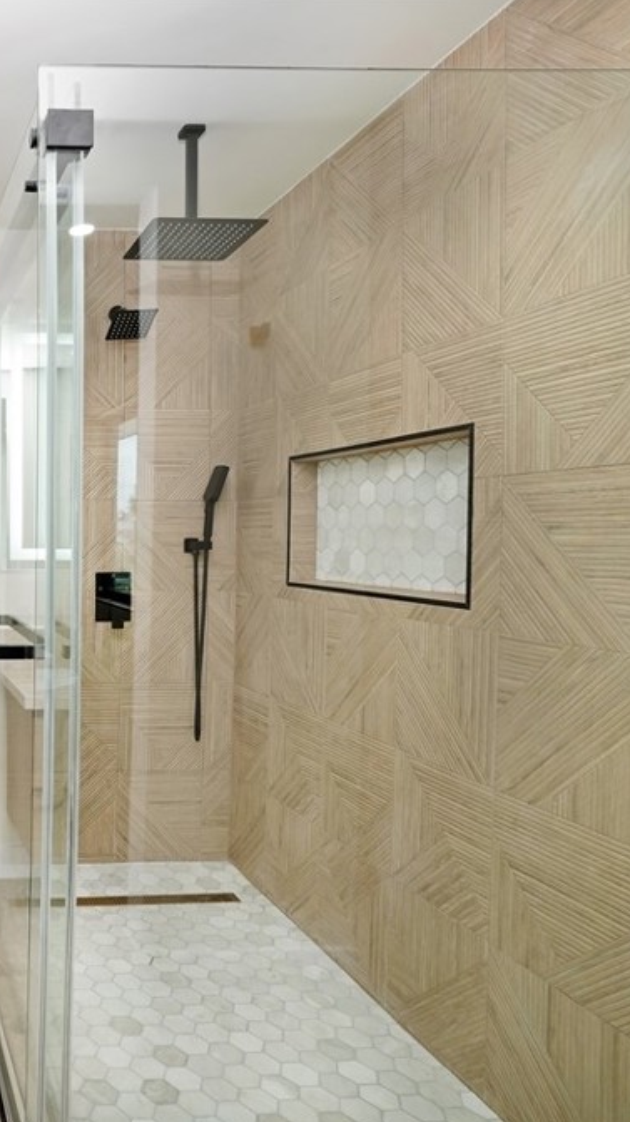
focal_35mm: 24
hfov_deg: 37.7
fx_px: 713
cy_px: 564
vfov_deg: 76.3
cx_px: -100
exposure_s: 1/6
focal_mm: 10
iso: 250
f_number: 11
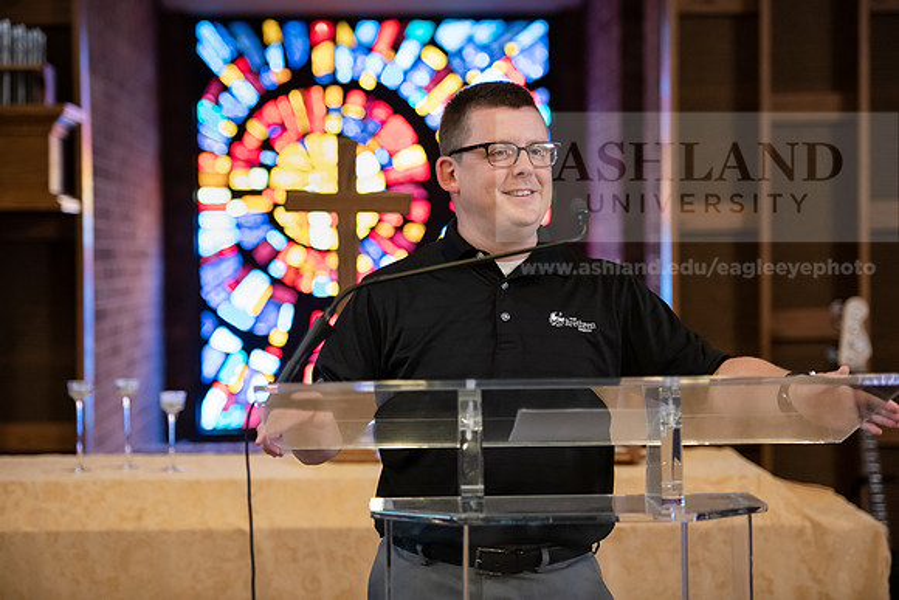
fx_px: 2498
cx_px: 450
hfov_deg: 20.4
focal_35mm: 100
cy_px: 300
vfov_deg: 13.7
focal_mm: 100
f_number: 2.8
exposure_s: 1/160
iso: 2000
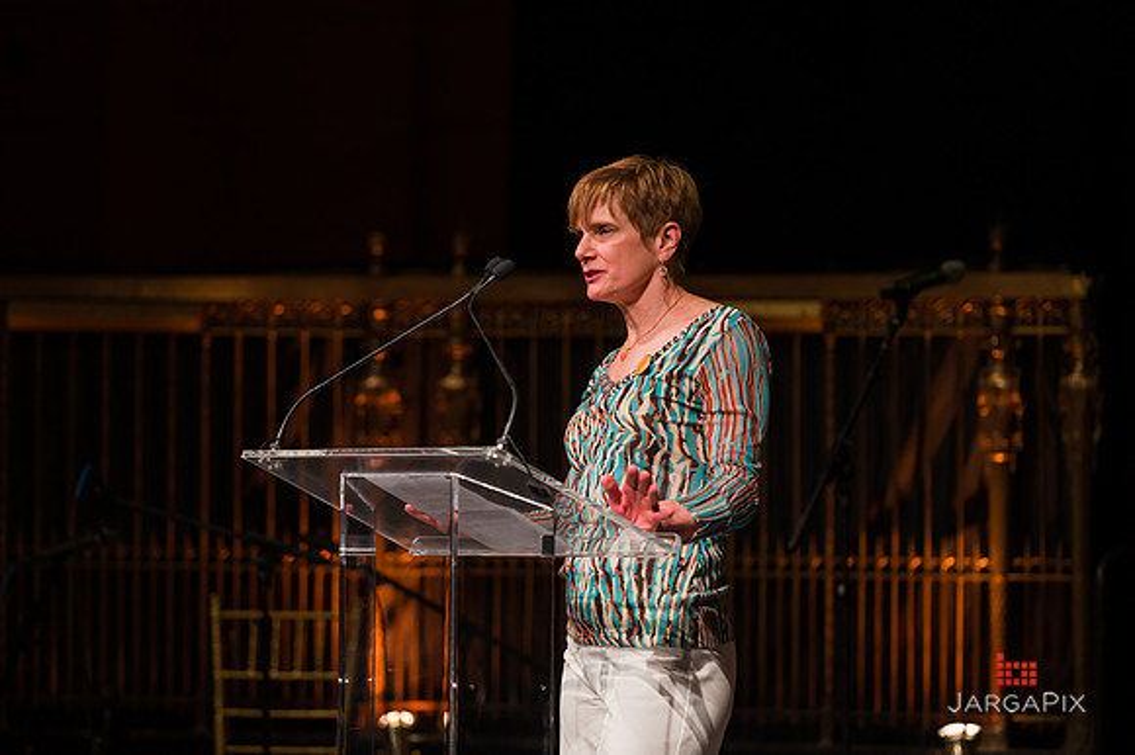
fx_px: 5514
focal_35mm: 175
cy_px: 378
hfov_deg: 11.8
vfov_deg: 7.8
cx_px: 568
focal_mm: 175
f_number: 4
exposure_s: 1/320
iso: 2000
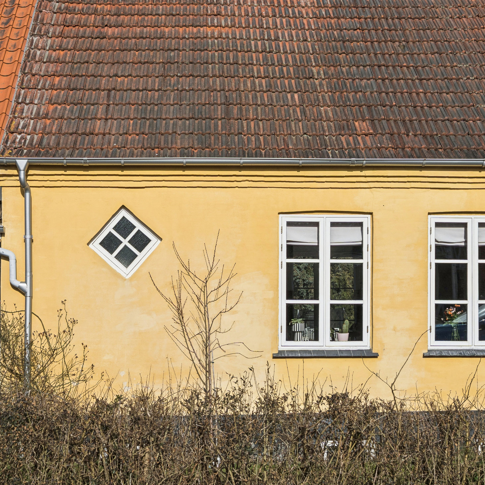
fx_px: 967
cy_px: 229
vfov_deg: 28.2
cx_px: 237
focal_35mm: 61
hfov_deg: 28.2
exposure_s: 1/1000
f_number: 8
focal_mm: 35
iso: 200
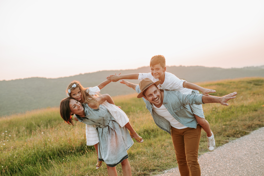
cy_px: 88
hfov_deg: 39.6
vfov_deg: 27.0
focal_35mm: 50
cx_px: 132
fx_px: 367
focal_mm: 50
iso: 200
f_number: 2.8
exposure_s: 1/800
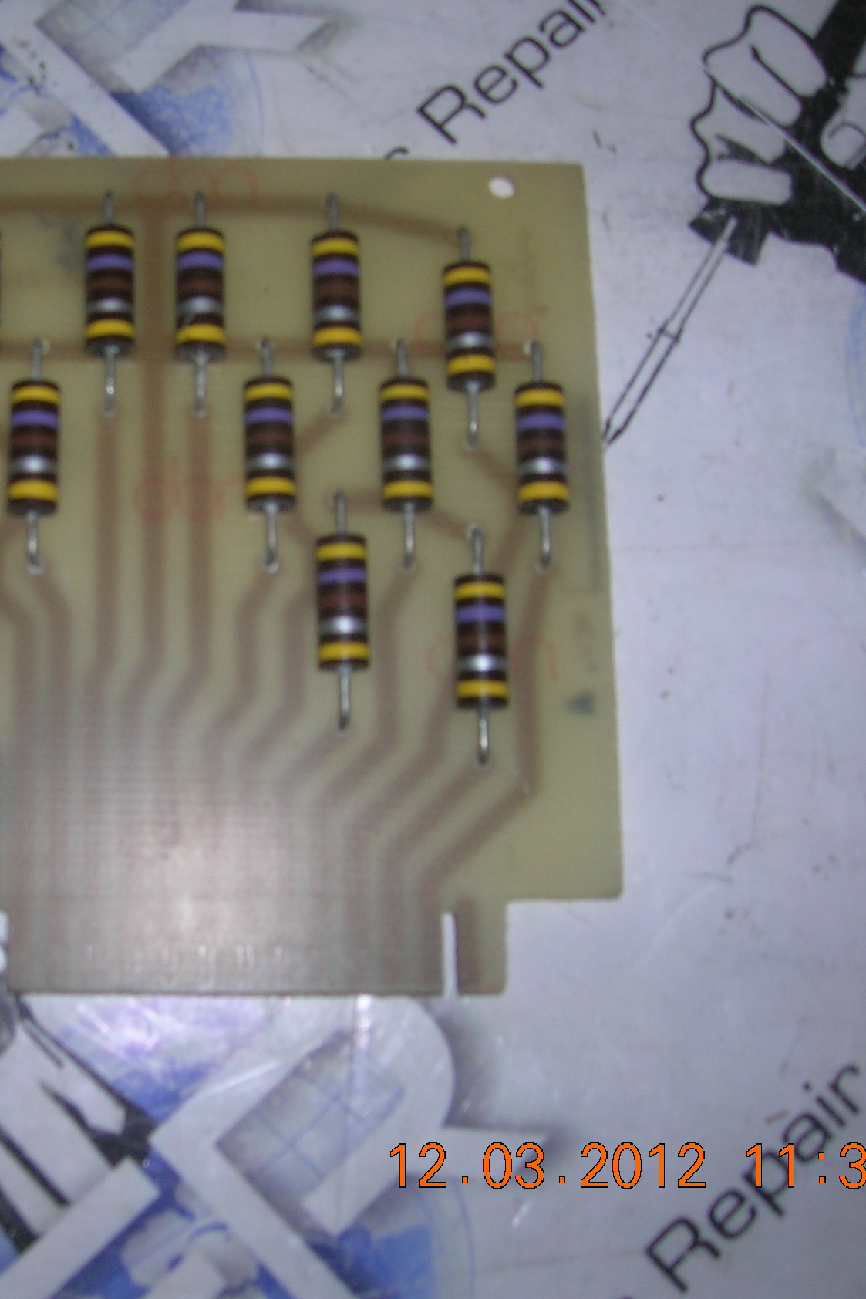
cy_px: 643
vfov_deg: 41.1
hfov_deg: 27.3
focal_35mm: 48
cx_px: 131
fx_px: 1732
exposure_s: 1/60.1
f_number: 2.9
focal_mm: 5.7
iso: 50
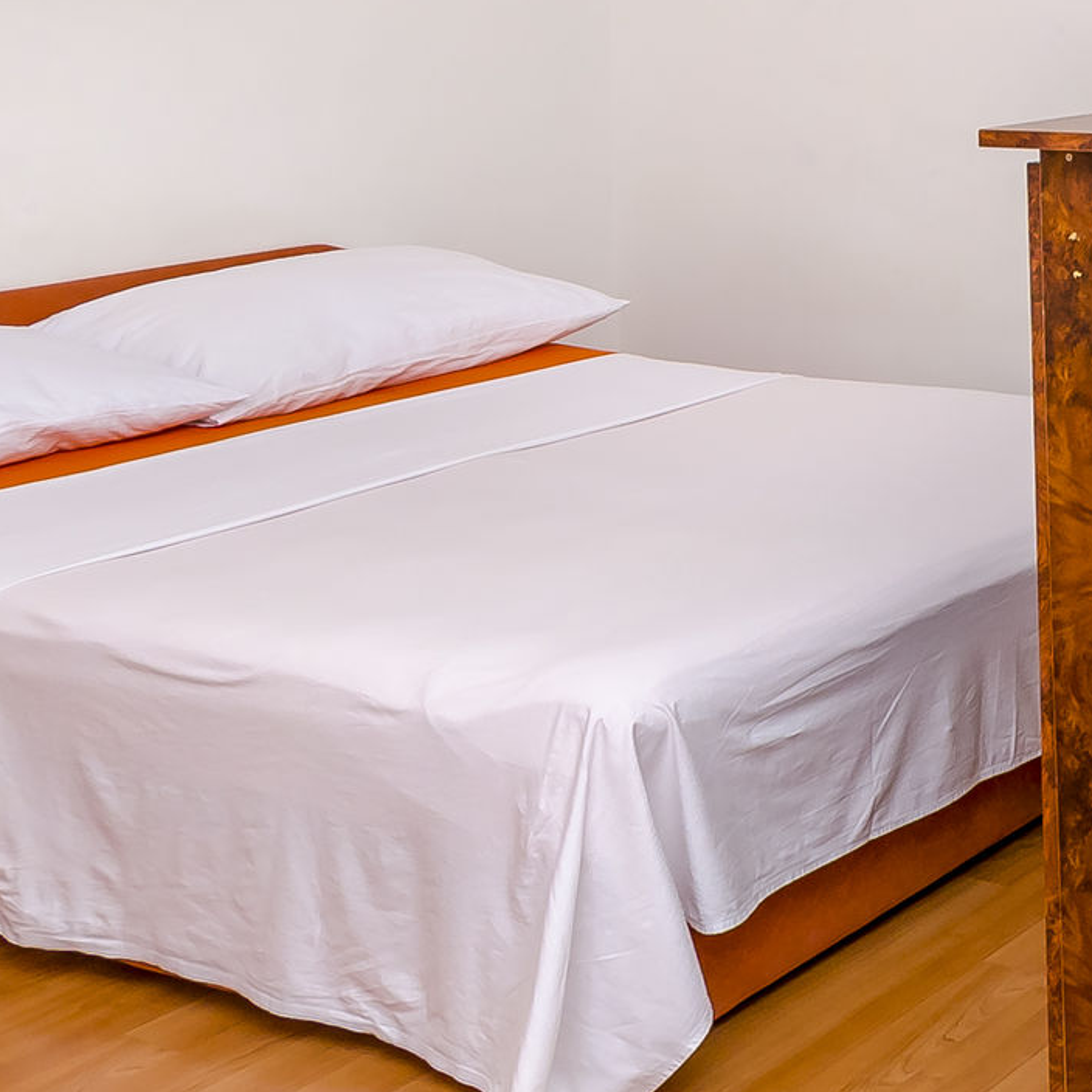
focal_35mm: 56
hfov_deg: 24.3
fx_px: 1988
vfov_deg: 30.6
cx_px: 1622
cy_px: 426
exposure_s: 1/200
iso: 100
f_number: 8
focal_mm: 11
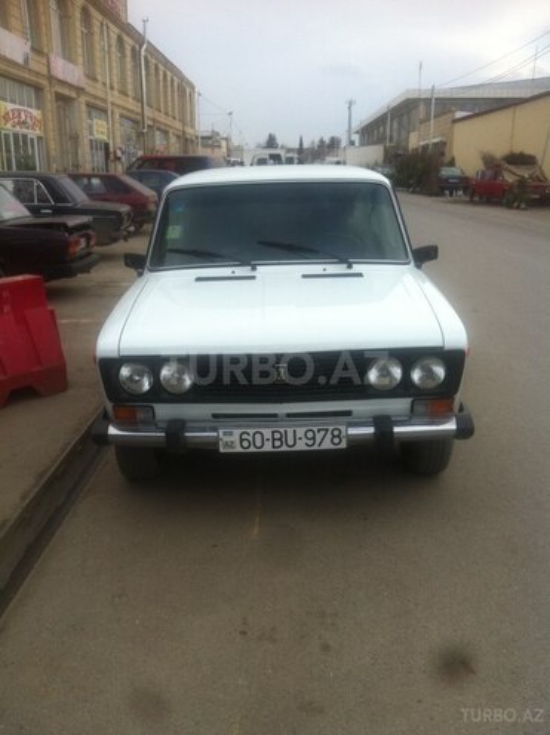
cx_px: 275
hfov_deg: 40.6
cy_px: 368
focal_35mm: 35
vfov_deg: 52.7
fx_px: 743
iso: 80
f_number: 2.8
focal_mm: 3.85
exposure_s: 1/296
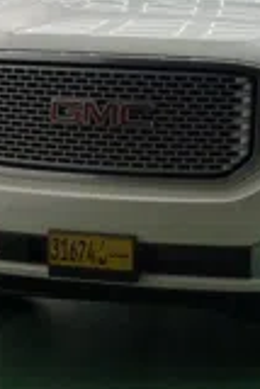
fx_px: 1351
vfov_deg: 16.0
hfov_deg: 10.9
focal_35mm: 125
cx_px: 231
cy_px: -12
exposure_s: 1/249
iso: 160
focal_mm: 6.76
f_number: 1.78
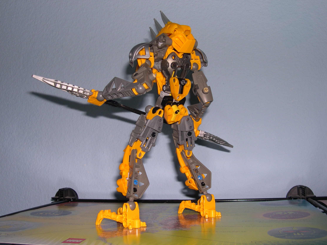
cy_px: 122
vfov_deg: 36.8
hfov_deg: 47.9
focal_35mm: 39
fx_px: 368
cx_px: 160
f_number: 7.6
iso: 100
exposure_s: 1/30
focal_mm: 8
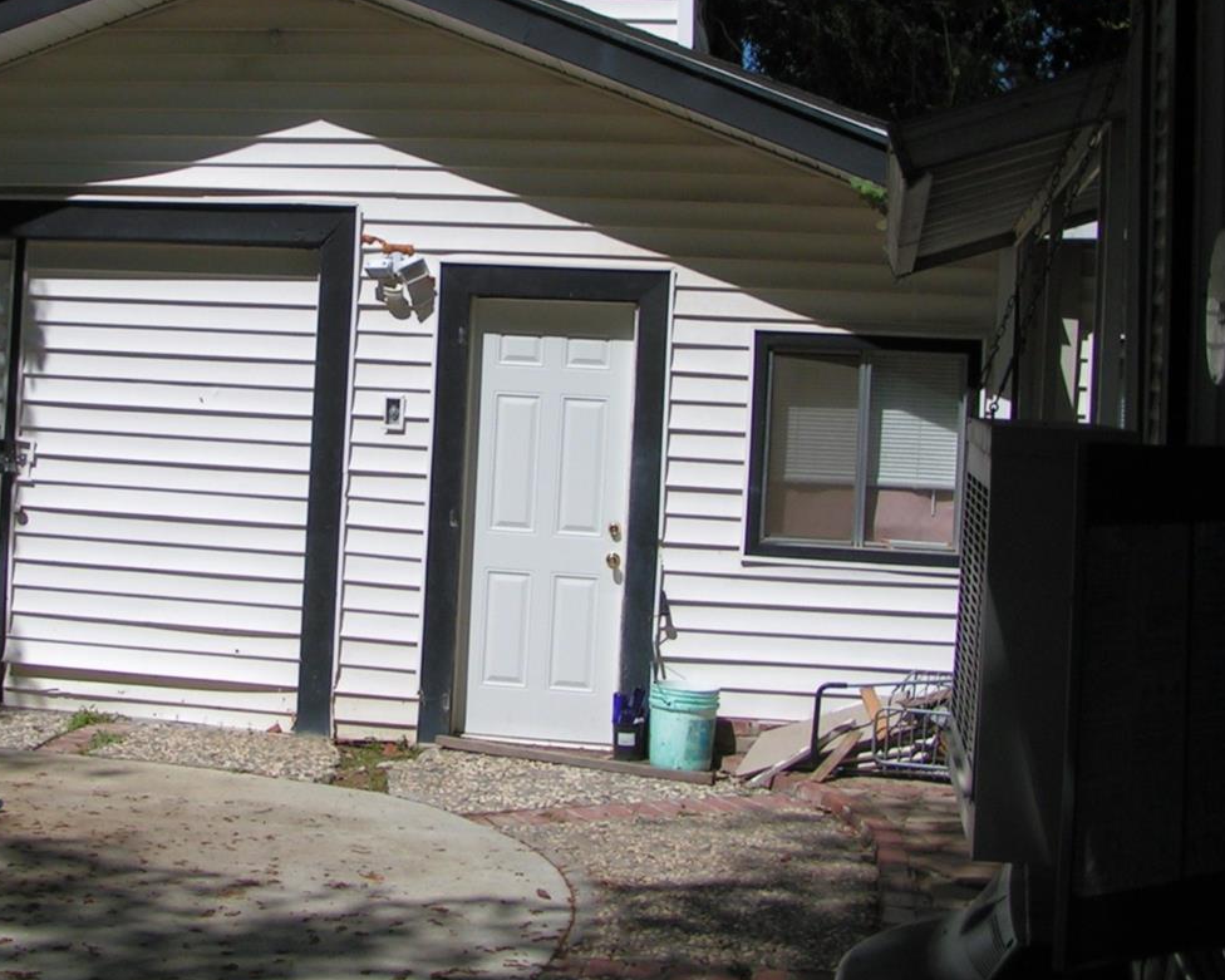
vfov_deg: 26.5
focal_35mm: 57
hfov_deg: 32.5
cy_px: 311
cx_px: 346
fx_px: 2067
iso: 50
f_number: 5.6
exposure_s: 1/1000
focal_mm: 5.8
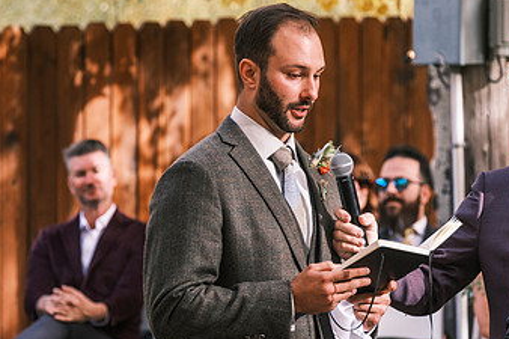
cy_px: 154
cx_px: 315
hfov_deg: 7.5
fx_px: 3858
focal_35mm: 273
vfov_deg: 5.0
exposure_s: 1/500
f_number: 4
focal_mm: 106
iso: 400
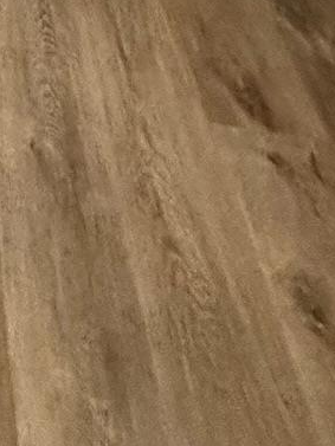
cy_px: -689
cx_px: -268
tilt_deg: -3.4
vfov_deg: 14.1
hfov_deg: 16.3
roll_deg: -0.8
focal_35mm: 76
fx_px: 980
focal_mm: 2.22
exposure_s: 1/60
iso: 320
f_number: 2.2
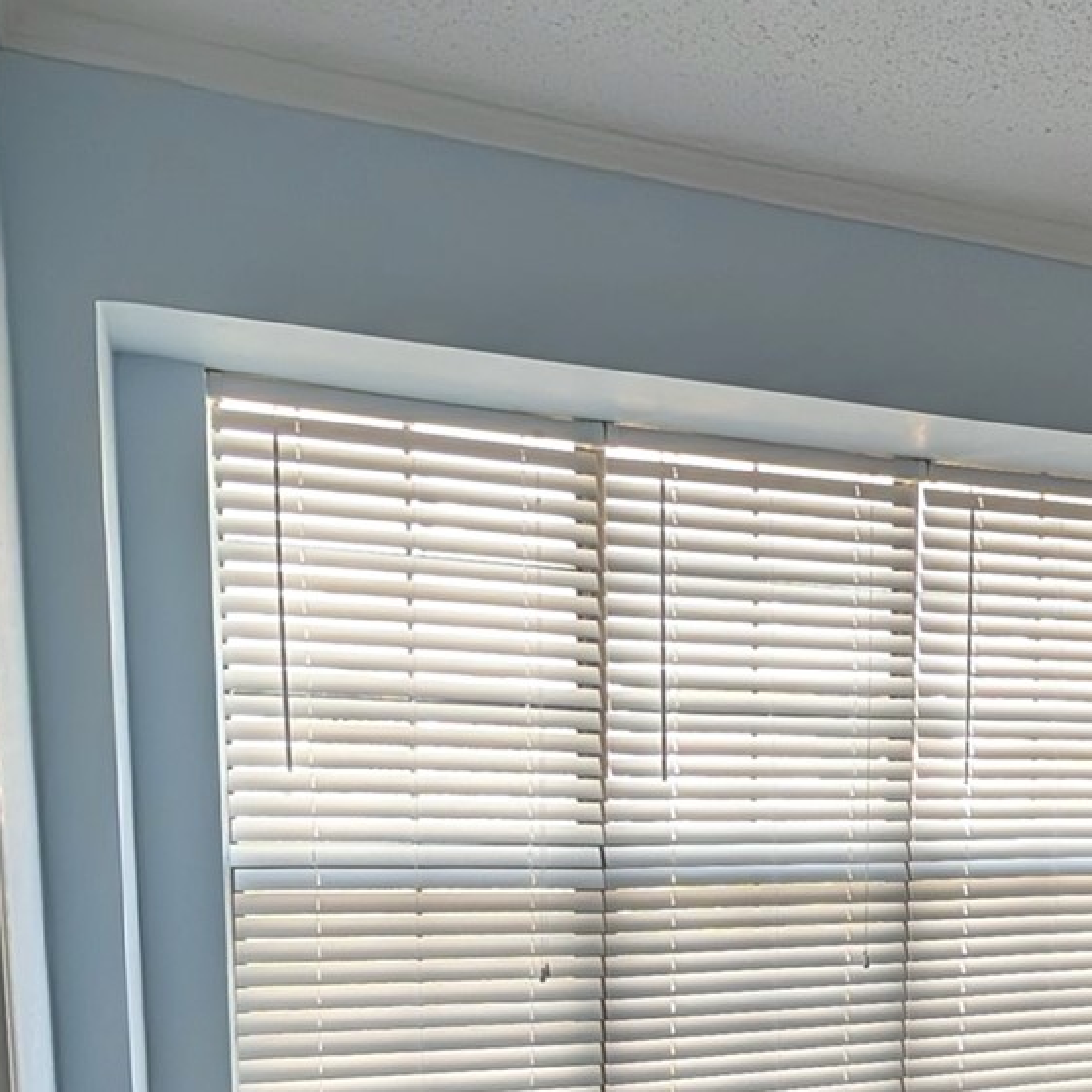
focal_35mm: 39
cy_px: 948
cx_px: 1075
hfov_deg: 38.4
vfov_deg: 40.2
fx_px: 1392
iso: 75
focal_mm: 2.02
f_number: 1.7
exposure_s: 1/181
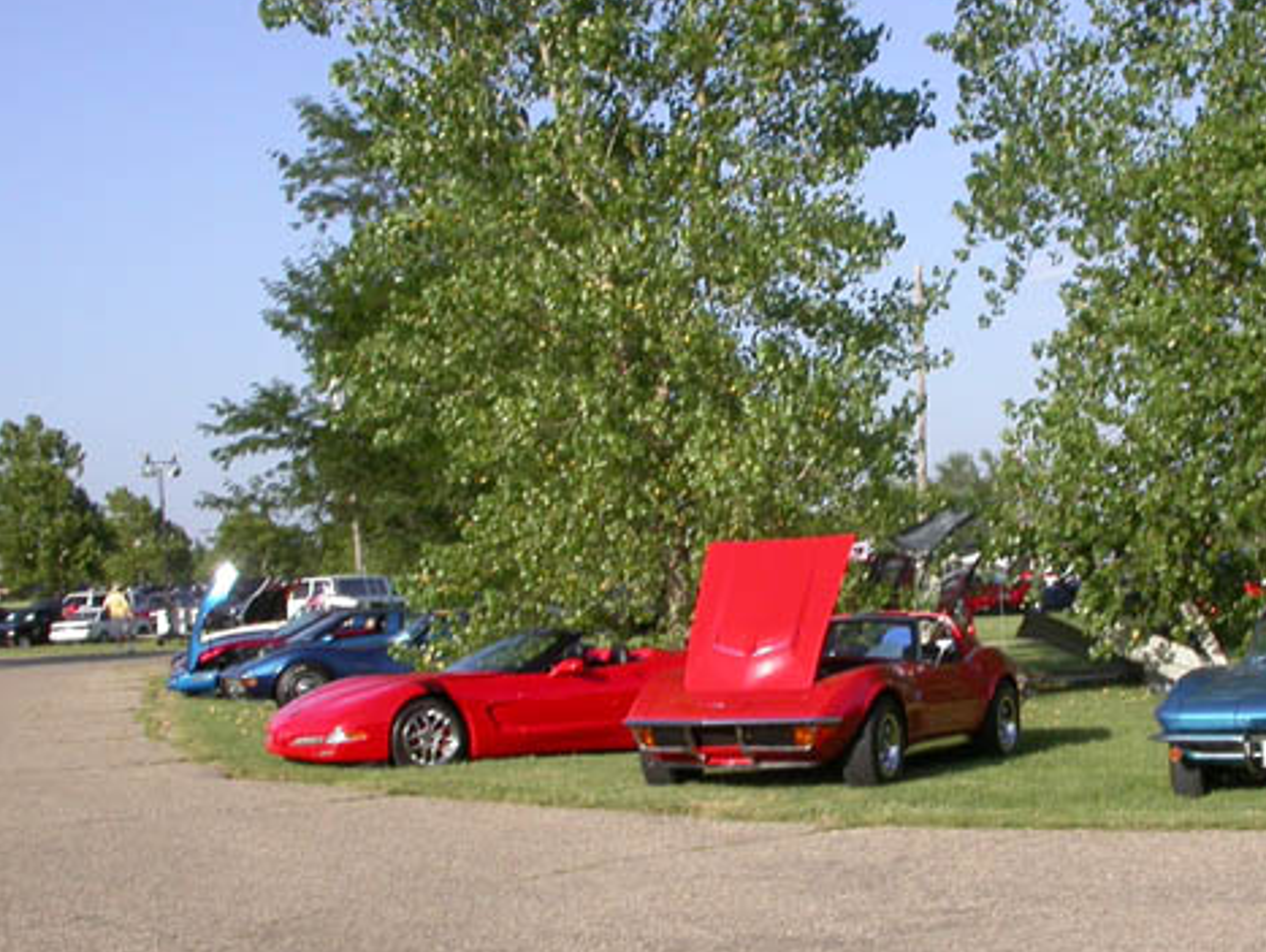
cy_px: 574
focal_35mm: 61
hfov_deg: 31.5
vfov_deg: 24.0
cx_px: 797
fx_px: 2233
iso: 100
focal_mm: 7.85
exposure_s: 1/290
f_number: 6.7
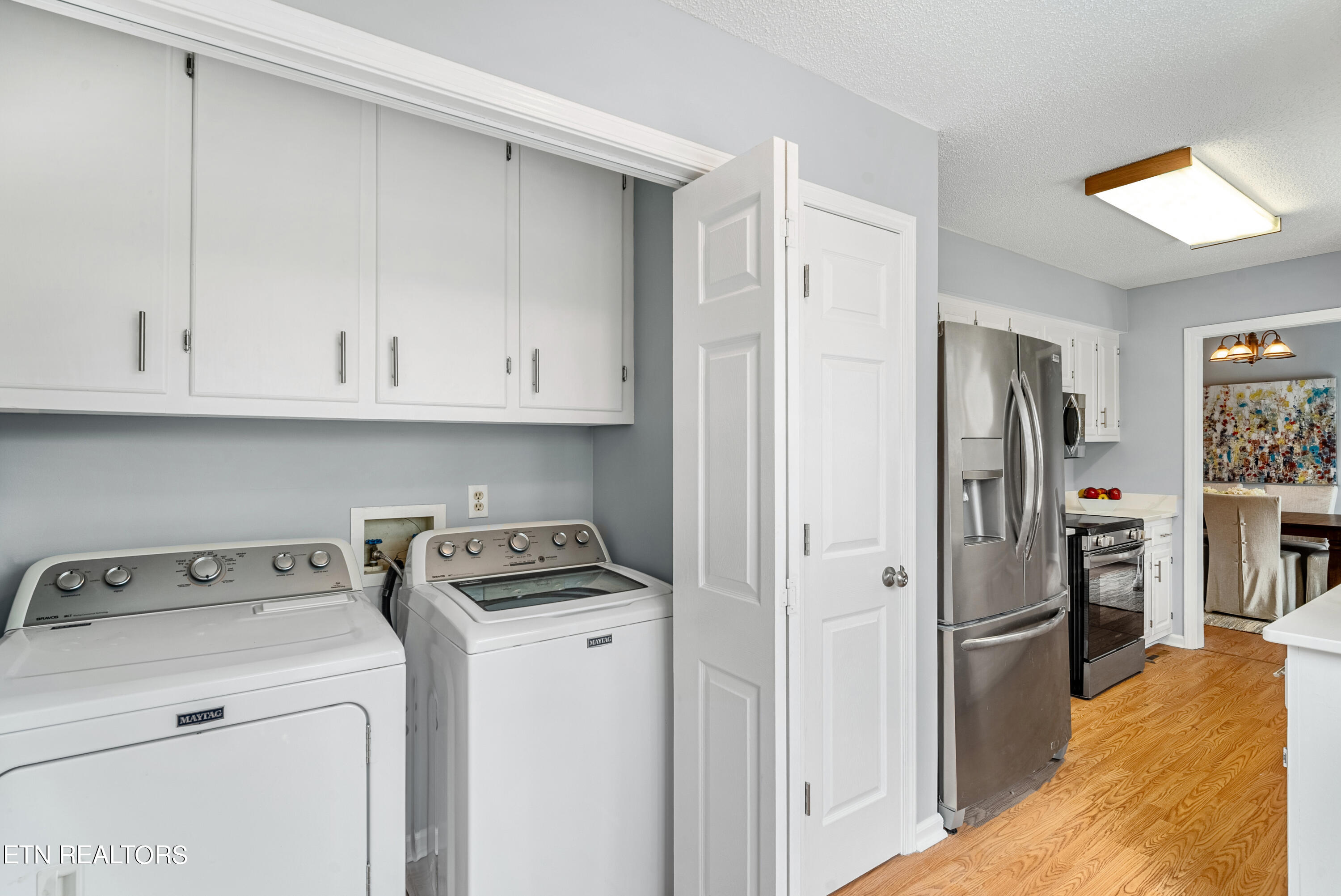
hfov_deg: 96.7
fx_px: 596
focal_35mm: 16
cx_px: 670
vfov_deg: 73.8
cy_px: 448
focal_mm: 16
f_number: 8
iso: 200
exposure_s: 1/160
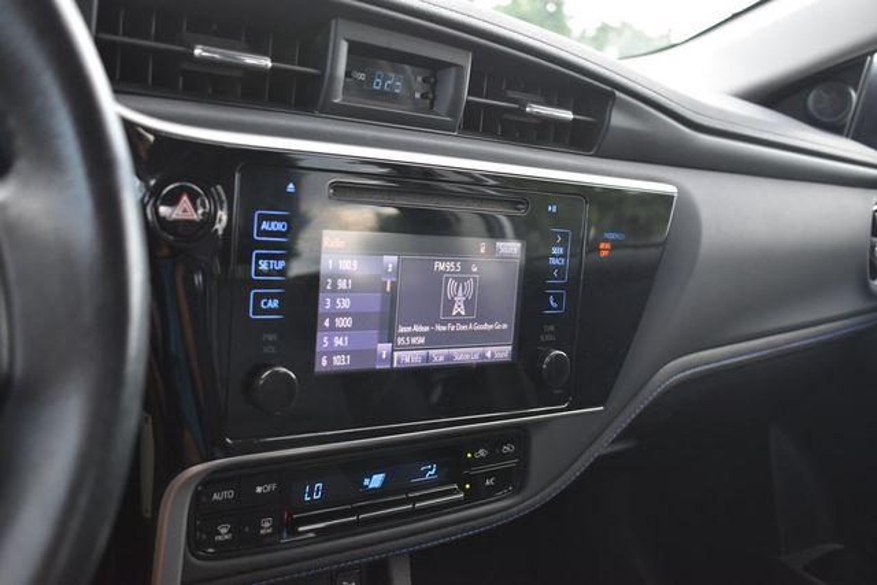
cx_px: 438
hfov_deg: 53.1
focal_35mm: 36
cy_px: 292
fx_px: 877
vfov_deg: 36.9
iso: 800
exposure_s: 1/200
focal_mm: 24
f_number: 3.8
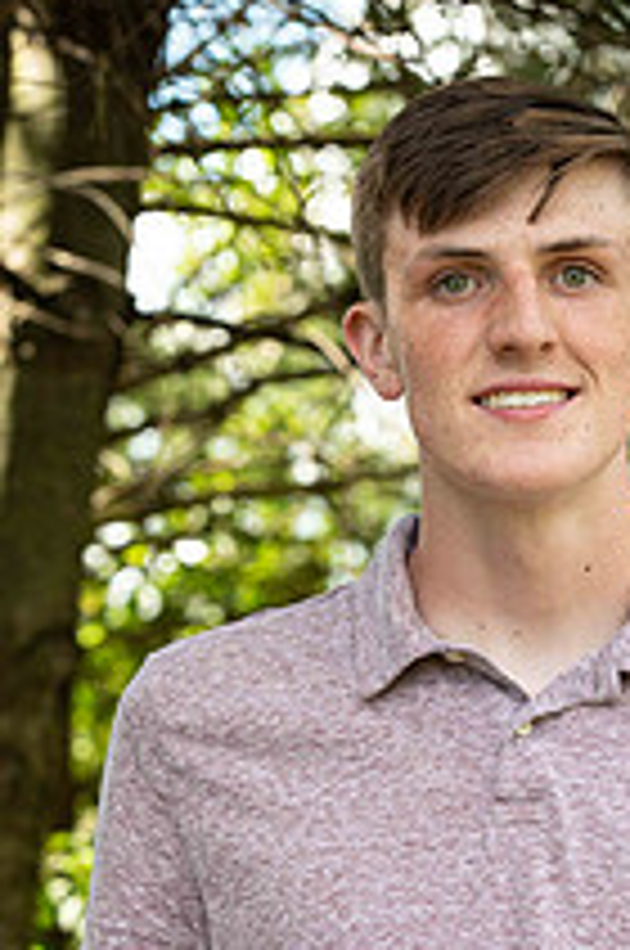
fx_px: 5741
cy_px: 918
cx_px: 459
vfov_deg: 9.4
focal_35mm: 218
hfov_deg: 6.3
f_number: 6.3
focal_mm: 102
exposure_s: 1/200
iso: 400
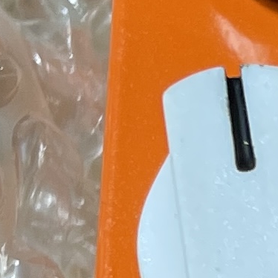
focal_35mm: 173
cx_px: 750
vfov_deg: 9.6
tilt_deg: -50.1
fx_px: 1572
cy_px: 516
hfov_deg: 8.8
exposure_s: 1/120
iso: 100
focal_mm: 4.2
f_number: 1.6
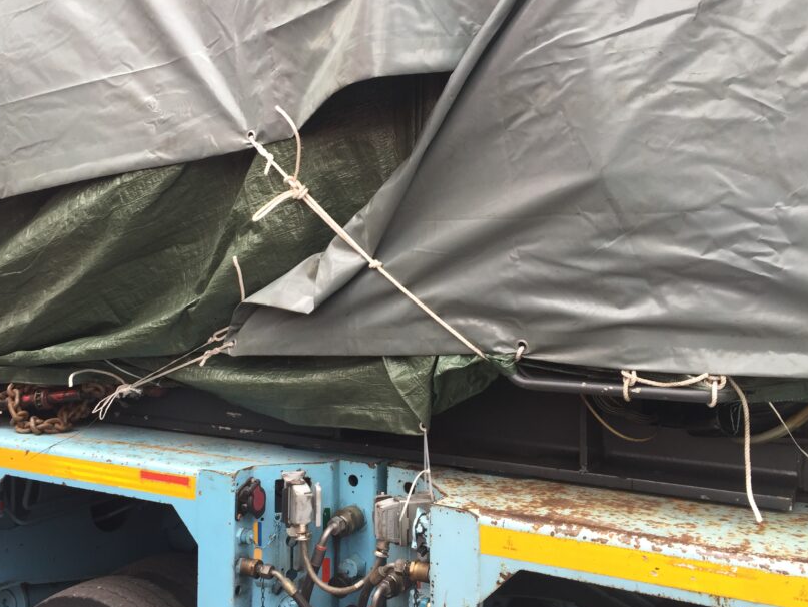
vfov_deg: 38.6
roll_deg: -0.4
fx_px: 864
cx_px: 323
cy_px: 264
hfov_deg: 49.8
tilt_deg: -0.8
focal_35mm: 37
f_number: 2.2
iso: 32
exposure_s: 1/110
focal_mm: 4.15
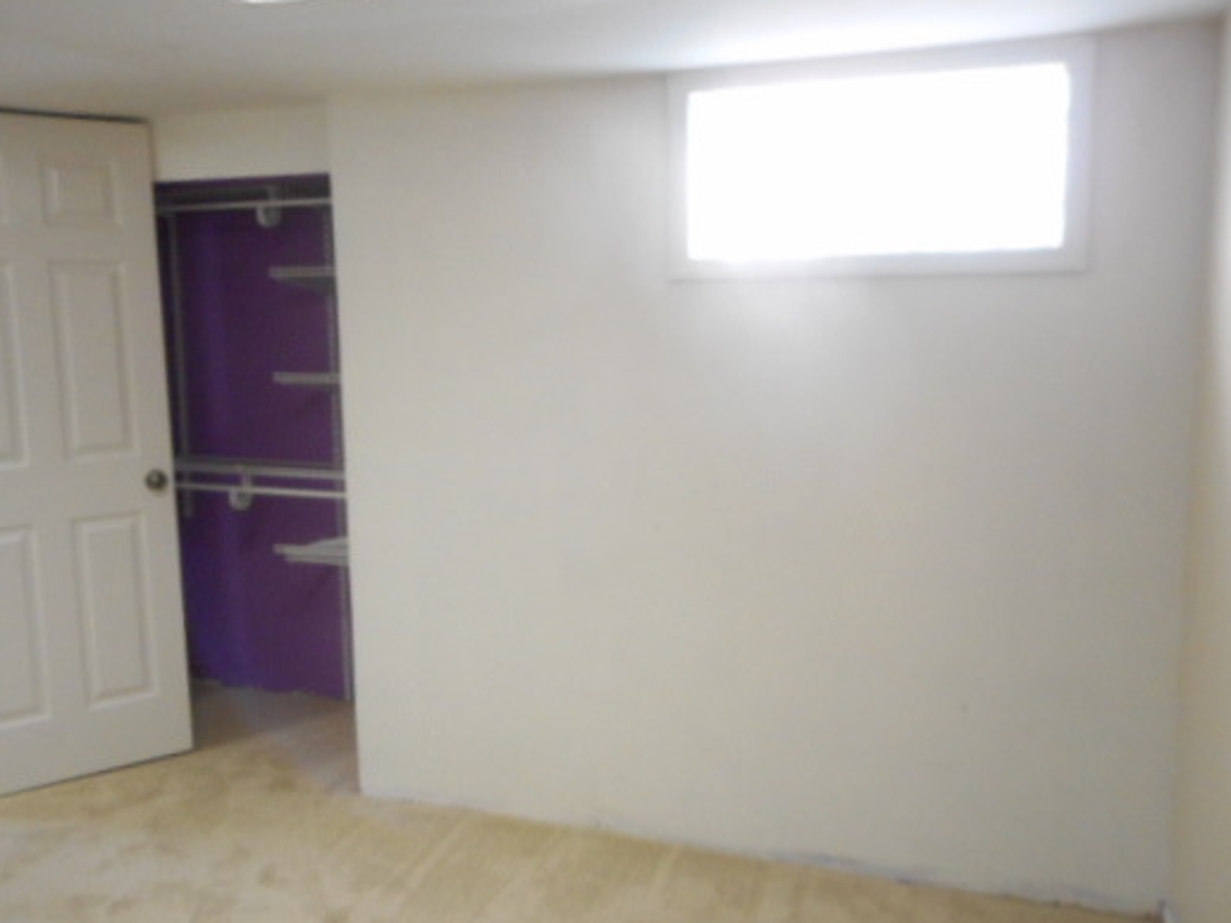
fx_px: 1102
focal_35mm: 31
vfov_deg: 45.4
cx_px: 570
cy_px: 448
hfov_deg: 58.3
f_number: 3.7
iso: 400
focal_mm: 4.5
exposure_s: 1/13
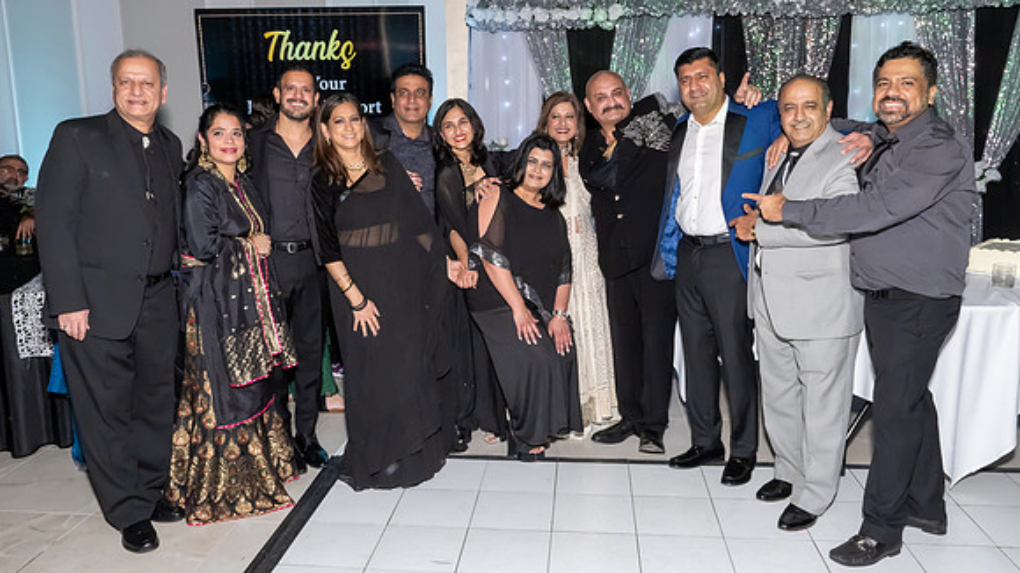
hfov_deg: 67.6
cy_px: 264
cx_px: 505
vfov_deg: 41.2
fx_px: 762
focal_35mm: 28
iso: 2000
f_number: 9
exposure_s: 1/250
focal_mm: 17
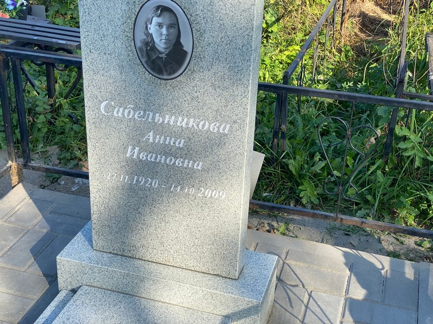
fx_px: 650
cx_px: 216
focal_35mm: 52
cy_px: 162
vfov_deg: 28.0
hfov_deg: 36.8
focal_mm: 6
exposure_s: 1/516
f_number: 2
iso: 20
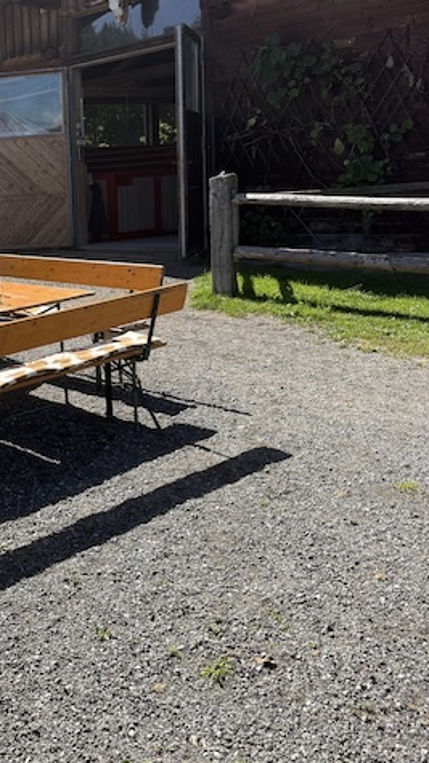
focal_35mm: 44
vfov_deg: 46.3
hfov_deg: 25.5
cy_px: 323
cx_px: -18
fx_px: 890
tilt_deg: -9.2
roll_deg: +2.8
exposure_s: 1/3021
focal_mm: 6.76
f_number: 1.78
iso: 100
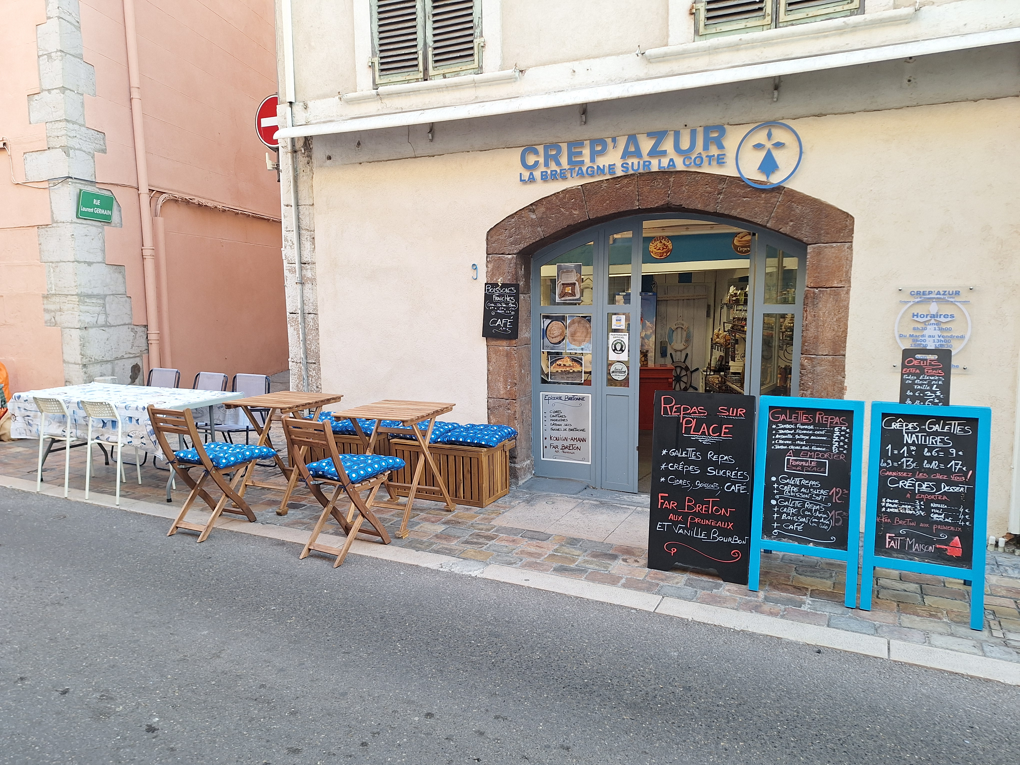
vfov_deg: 58.9
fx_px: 678
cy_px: 382
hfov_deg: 73.9
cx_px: 510
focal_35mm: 23
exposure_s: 1/100
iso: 64
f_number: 1.8
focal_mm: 5.54
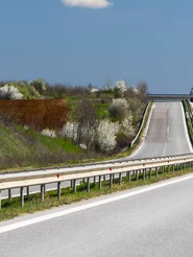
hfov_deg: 4.1
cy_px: 99
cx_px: 192
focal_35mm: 363
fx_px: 2694
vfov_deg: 5.5
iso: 400
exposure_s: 1/640
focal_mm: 105
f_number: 6.3
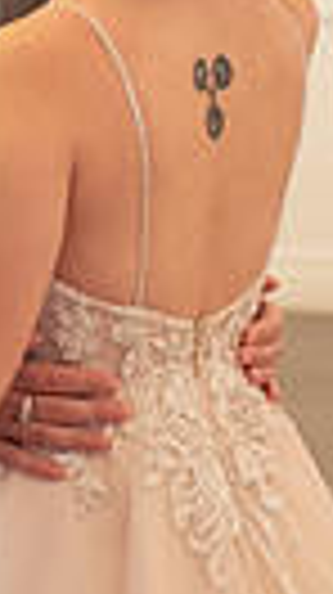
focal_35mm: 179
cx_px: -140
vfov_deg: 12.0
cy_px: 58
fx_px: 2817
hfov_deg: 6.7
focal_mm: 50
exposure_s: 1/200
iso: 1600
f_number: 2.8
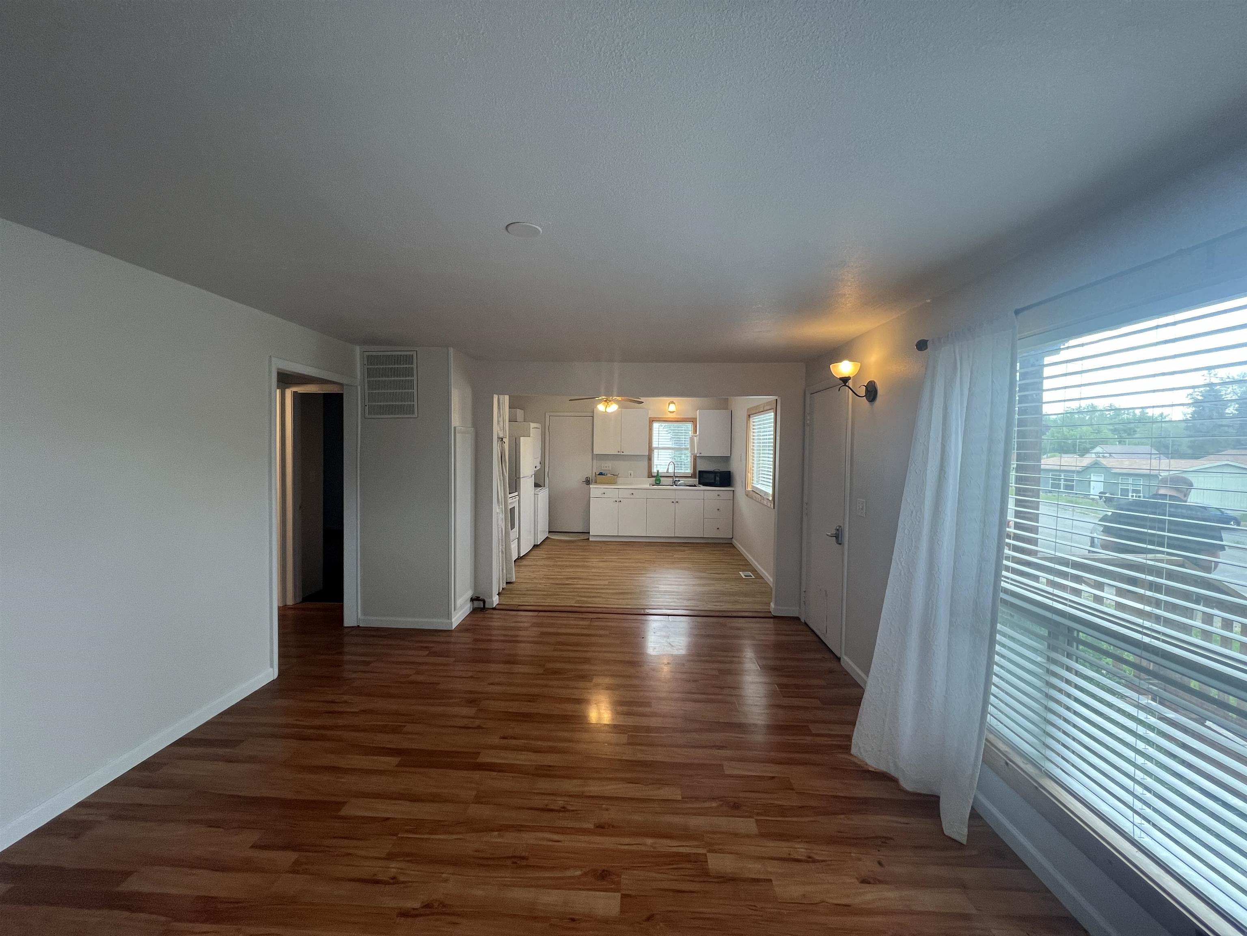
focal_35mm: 13
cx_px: 624
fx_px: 468
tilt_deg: -3.5
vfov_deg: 89.9
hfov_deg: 106.2
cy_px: 468
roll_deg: -0.6
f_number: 1.8
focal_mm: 1.57
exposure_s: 1/120
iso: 125
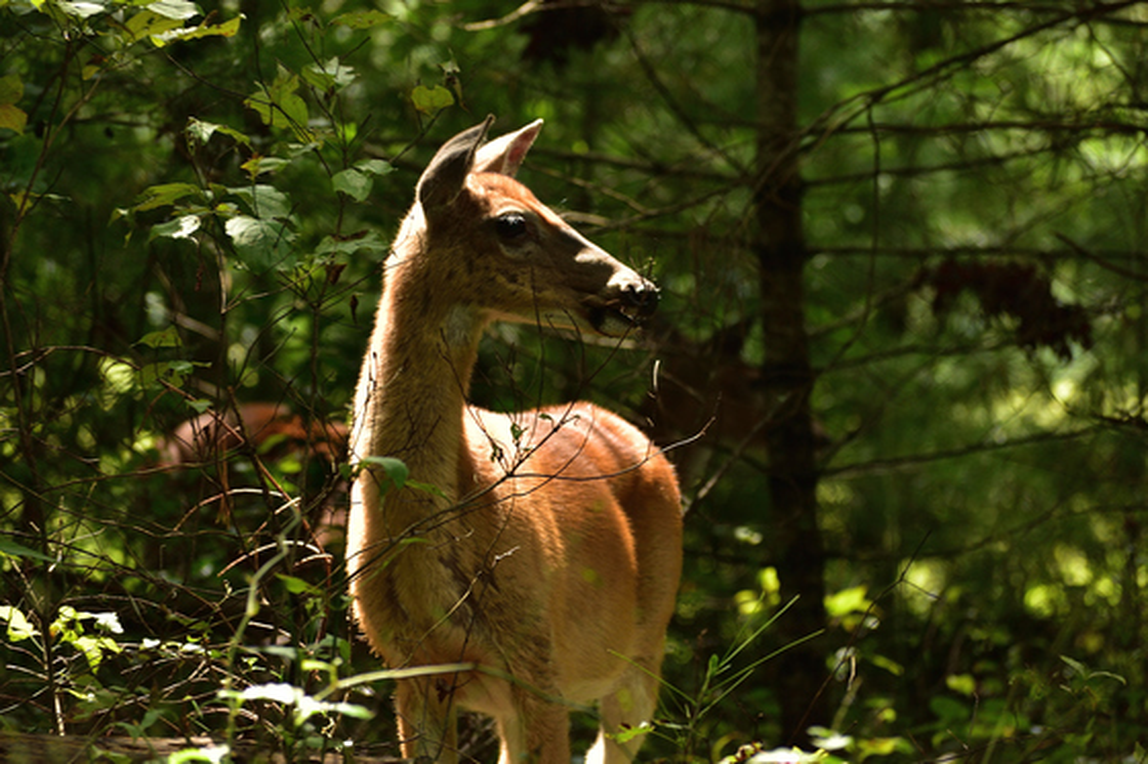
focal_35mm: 285
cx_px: 574
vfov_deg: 4.8
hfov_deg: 7.2
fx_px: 9085
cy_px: 382
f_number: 5.3
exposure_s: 1/250
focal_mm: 190
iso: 400
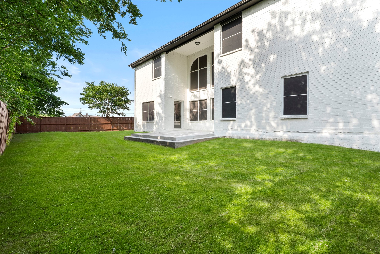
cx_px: 190
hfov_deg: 93.3
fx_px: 179
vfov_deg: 70.4
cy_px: 127
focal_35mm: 17
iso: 400
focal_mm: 17
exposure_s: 1/80
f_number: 10
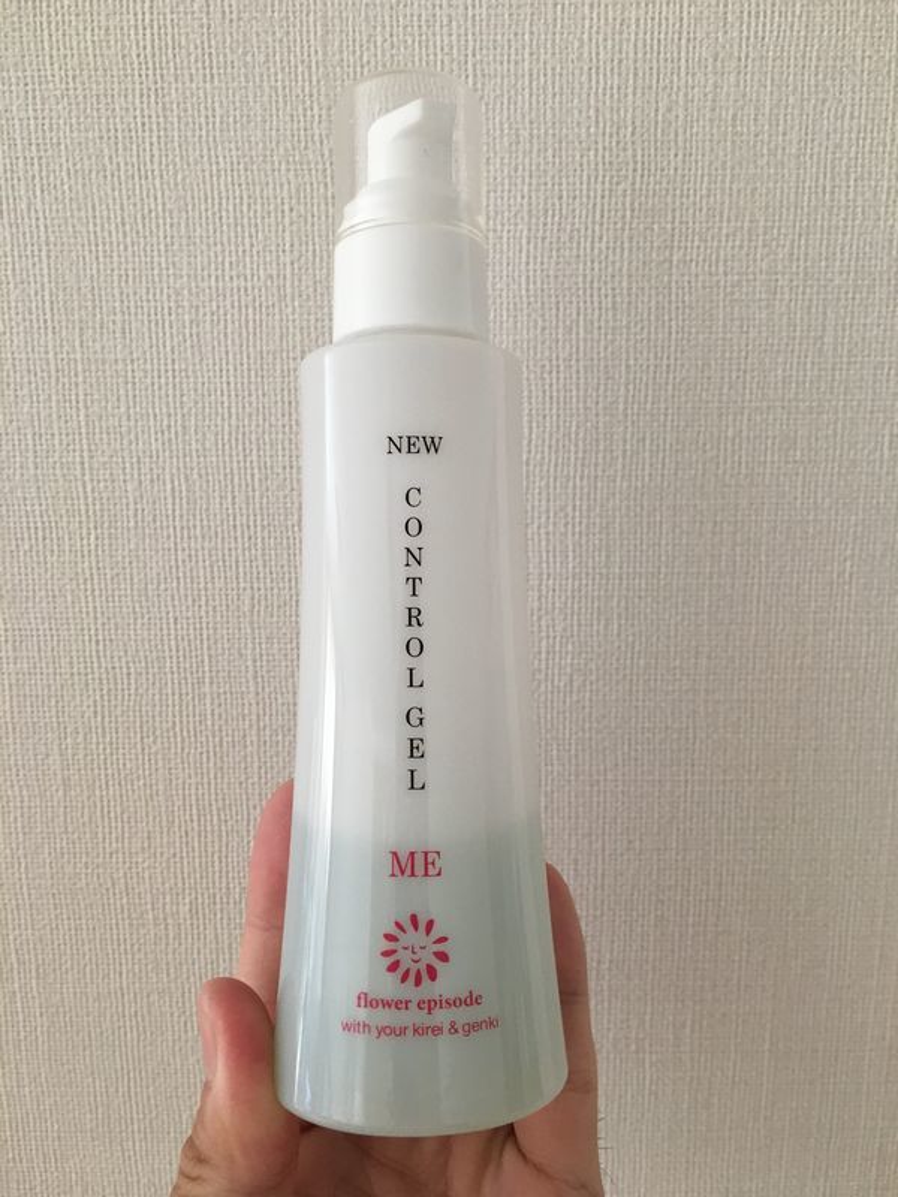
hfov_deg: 48.2
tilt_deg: -12.3
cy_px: 598
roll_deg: -1.1
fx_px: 1003
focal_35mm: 29
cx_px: 449
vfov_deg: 61.7
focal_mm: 4.15
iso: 80
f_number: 2.2
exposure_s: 1/30
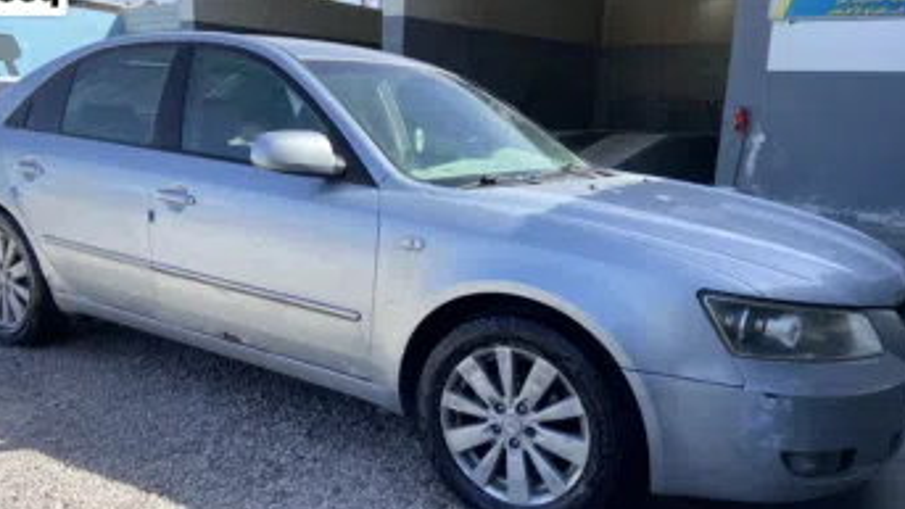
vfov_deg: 35.5
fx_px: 792
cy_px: 306
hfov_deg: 59.3
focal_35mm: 33
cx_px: 393
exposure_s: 1/1232
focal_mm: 4.25
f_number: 1.8
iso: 32
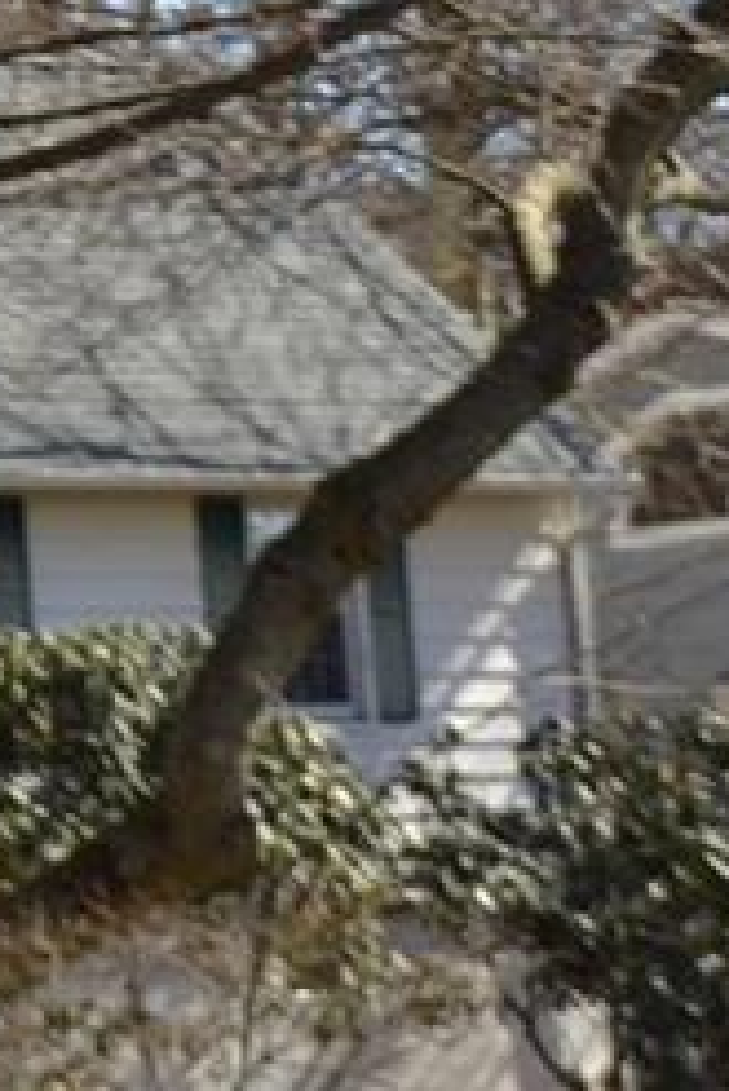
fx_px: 5277
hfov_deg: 7.1
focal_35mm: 174
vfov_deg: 11.7
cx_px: -1405
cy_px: 128
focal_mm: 28
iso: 100
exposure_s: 1/160
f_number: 6.3
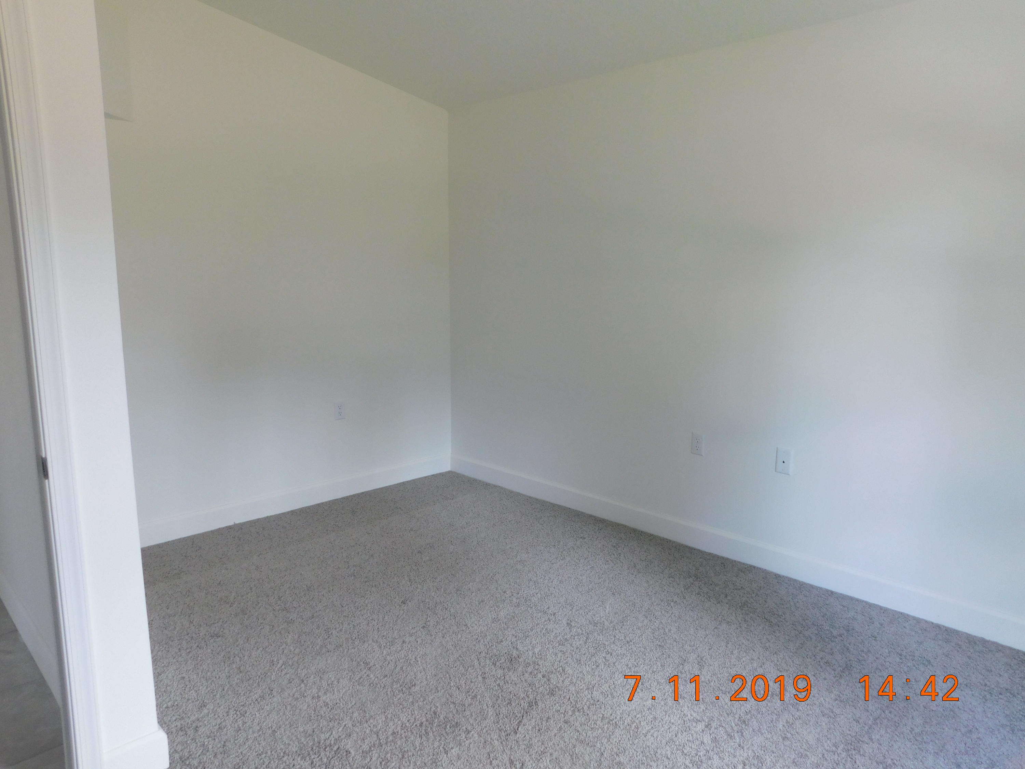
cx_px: 512
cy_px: 384
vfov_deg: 56.8
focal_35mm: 24
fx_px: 711
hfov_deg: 71.6
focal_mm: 4.1
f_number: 3
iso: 140
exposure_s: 1/30
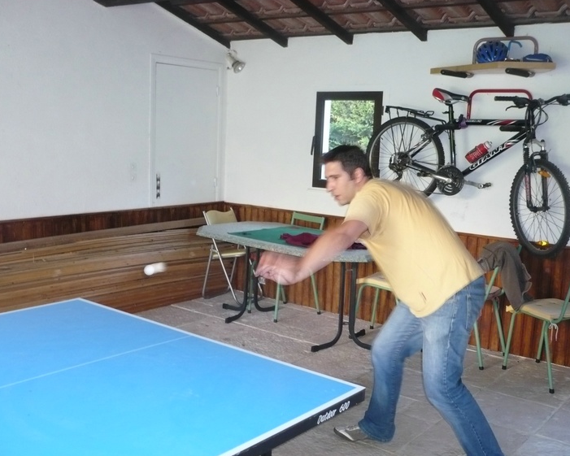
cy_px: 237
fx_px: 658
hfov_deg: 46.8
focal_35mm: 39
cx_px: 281
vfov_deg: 38.2
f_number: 2.8
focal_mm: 5.8
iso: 320
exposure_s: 1/30
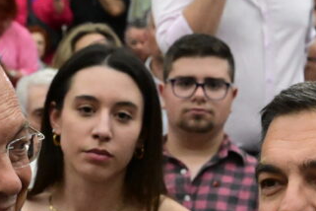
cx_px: 203
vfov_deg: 7.2
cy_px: 333
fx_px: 1641
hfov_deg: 11.0
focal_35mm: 187
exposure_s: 1/500
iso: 10000
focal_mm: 50
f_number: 8
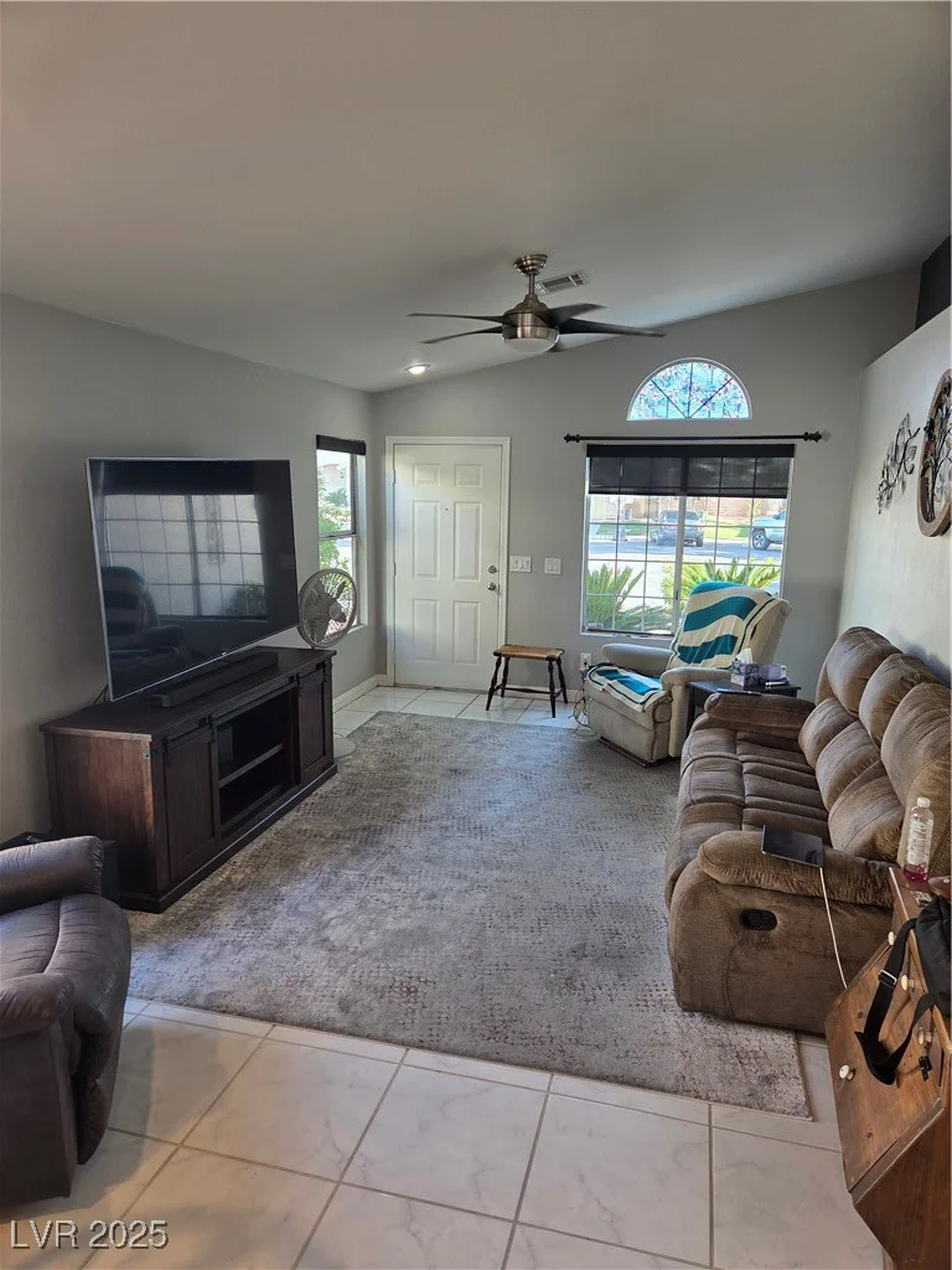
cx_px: 476
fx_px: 843
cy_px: 635
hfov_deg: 58.9
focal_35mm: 23
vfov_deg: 73.9
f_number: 1.8
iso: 80
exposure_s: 1/120
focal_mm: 5.4
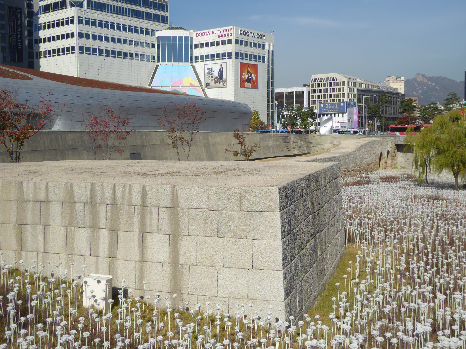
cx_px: 233
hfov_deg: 42.9
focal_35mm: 44
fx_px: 592
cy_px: 174
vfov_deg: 32.9
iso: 80
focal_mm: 7.8
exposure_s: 1/1000
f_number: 3.9
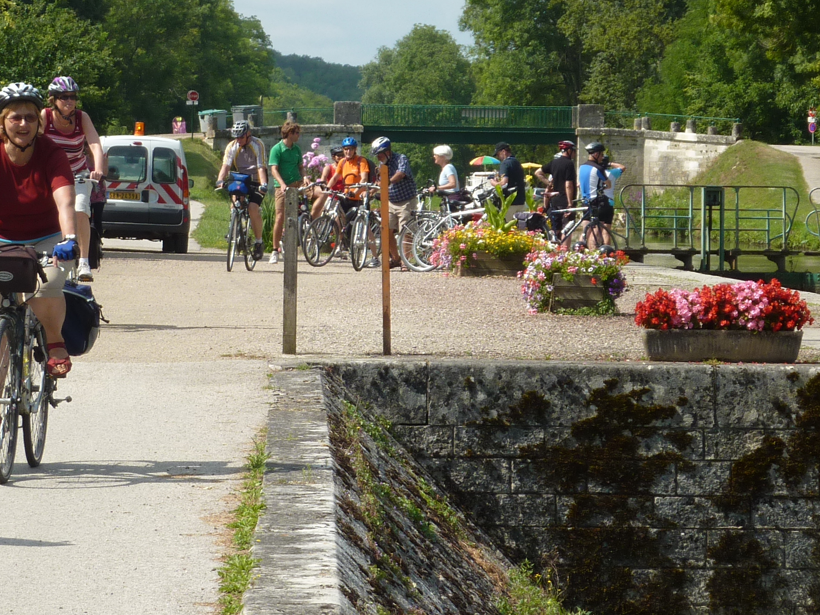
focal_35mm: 218
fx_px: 5164
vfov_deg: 6.8
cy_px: 134
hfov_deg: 9.1
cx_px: 353
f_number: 5
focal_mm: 18.2
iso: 80
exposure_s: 1/500
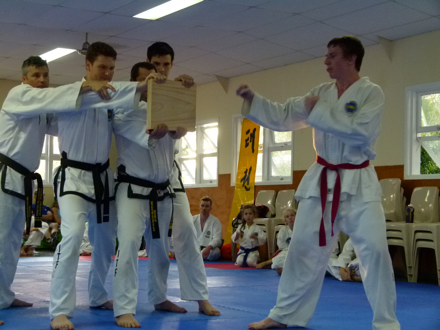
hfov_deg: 29.0
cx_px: 220
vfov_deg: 21.9
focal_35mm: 67
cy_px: 165
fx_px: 852
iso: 400
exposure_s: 1/40
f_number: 3.3
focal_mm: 12.1
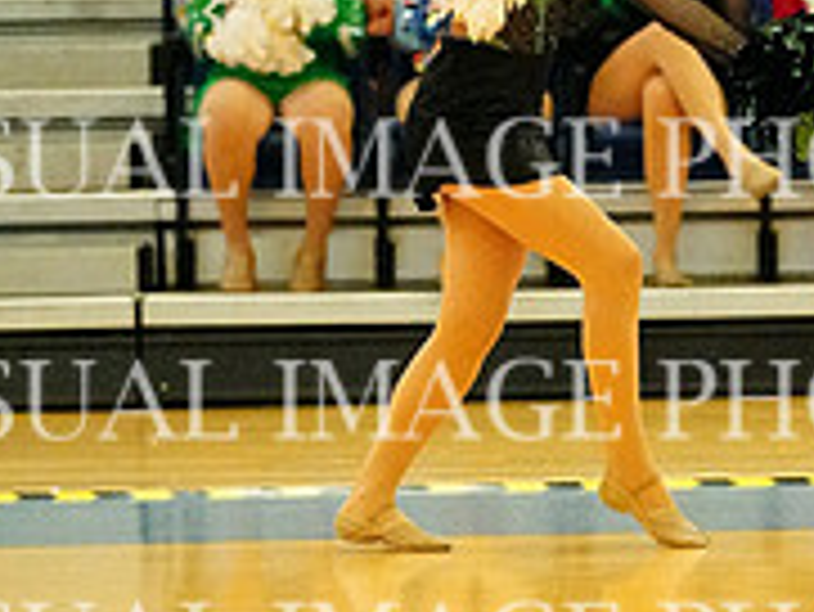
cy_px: 279
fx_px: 10895
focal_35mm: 463
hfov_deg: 4.3
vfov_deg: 3.2
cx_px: 627
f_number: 2.8
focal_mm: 150
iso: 25600
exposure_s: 1/1600
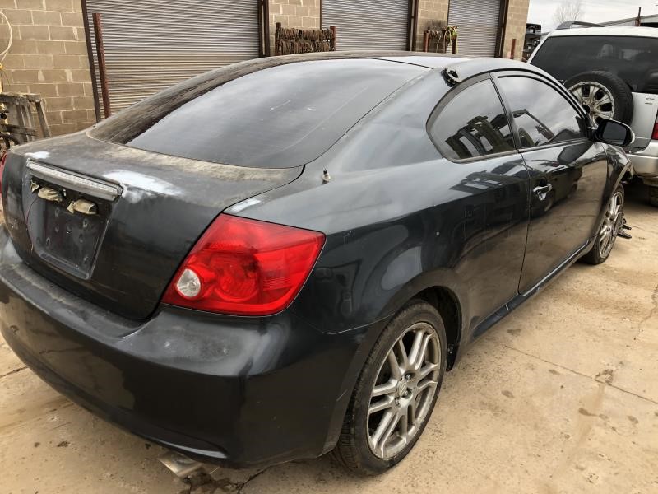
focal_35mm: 28
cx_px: 329
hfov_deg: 63.4
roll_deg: +1.1
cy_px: 247
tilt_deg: -20.9
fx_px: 532
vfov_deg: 49.7
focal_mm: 3.99
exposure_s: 1/120
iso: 64
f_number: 1.8
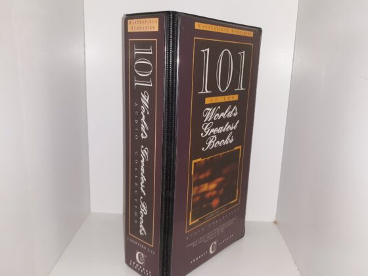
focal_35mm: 30
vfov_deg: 46.8
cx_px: 187
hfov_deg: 60.0
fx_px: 319
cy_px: 139
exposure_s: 1/120
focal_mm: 3.7
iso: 50
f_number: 1.7
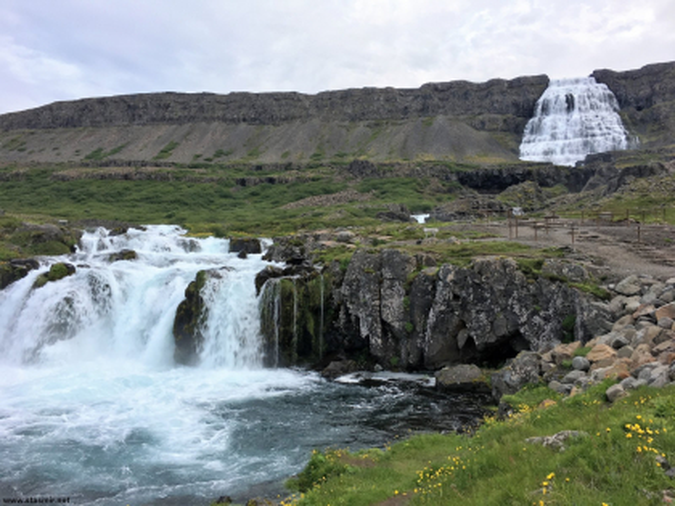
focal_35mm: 29
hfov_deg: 61.7
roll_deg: -0.5
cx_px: 338
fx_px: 565
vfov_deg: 48.2
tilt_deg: +3.0
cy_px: 253
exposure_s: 1/50
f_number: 2.2
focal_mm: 4.15
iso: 32
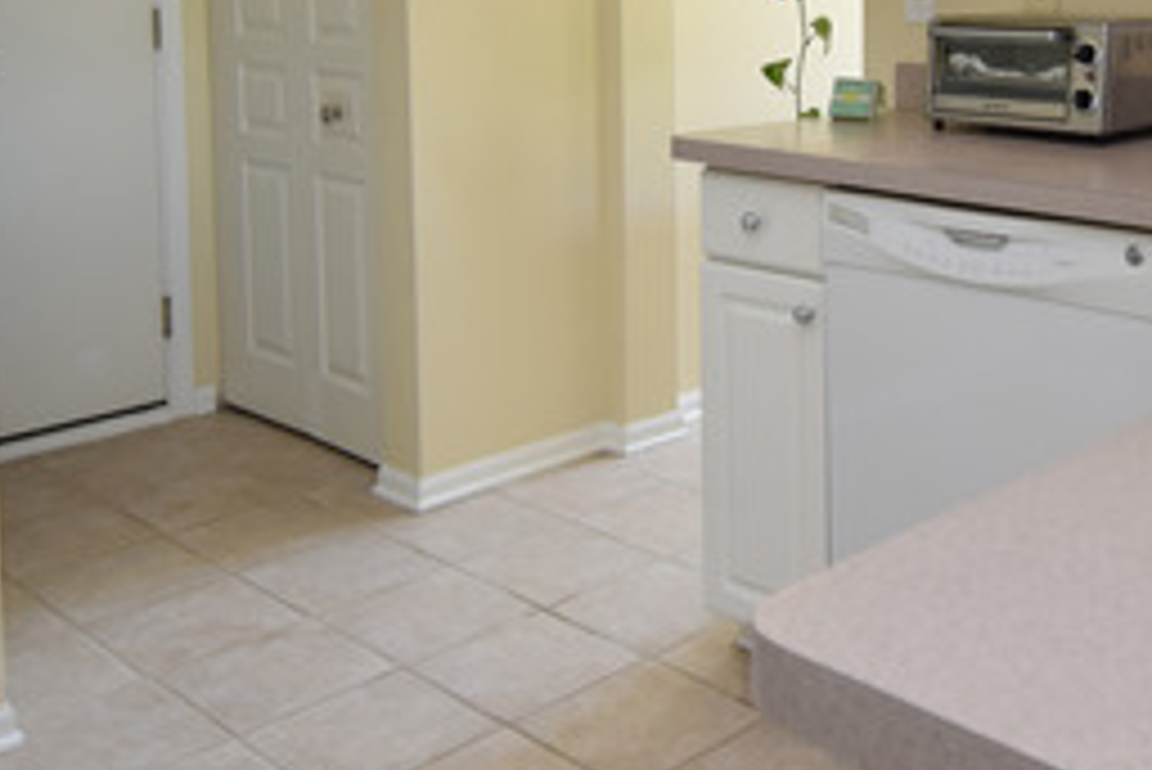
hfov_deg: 42.2
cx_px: 868
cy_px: 34
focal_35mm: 45
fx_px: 1441
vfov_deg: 28.4
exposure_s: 1/80
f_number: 4
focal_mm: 12
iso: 640
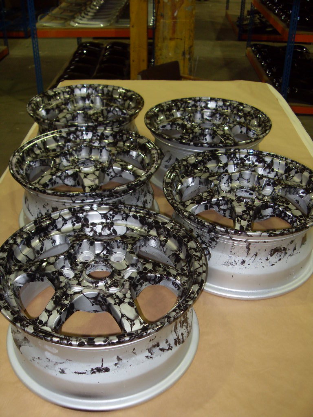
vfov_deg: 52.6
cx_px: 156
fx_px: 422
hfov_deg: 40.7
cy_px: 208
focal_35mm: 35
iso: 100
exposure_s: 1/45
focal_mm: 6.3
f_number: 2.8
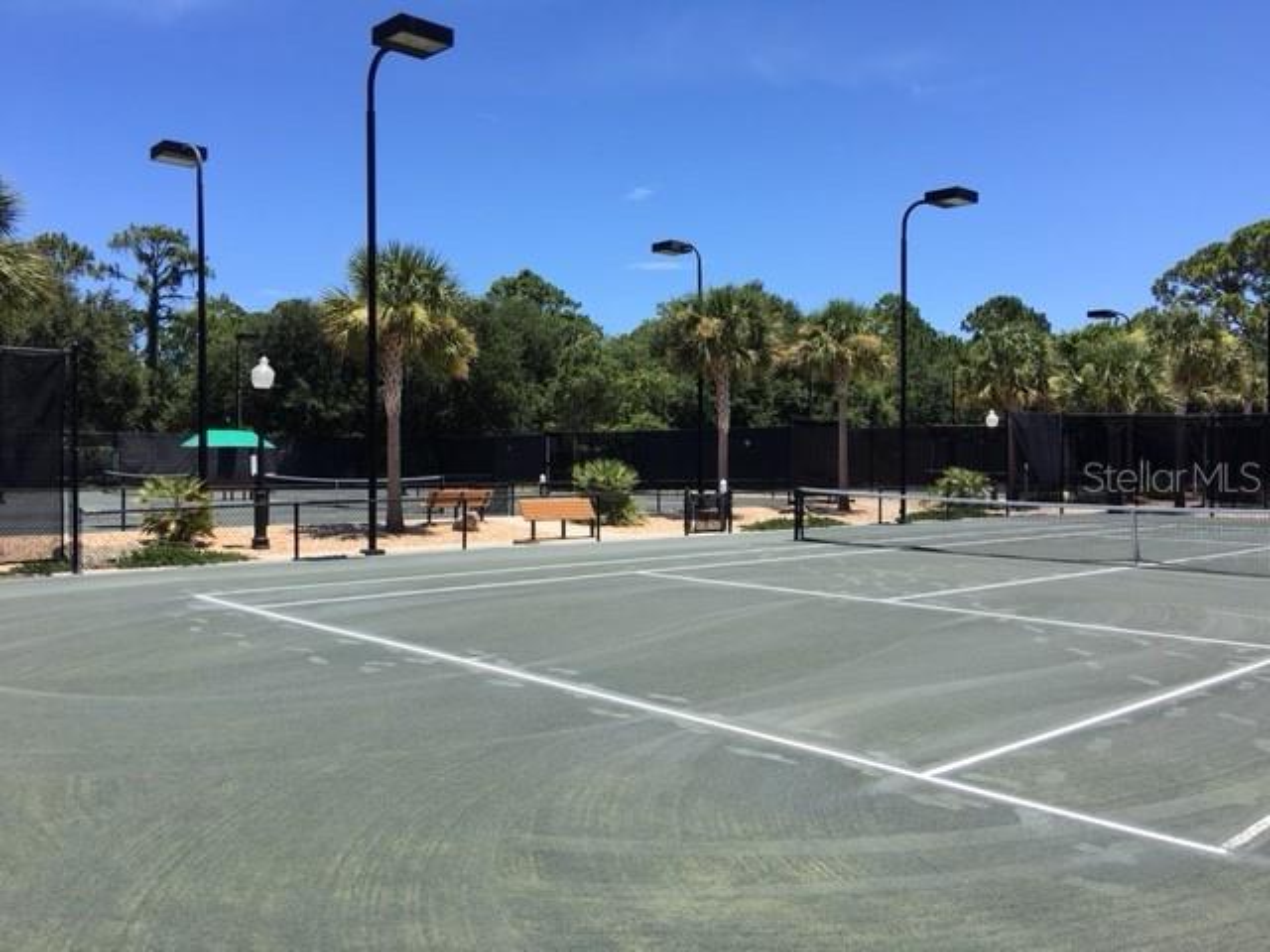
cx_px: 635
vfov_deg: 48.2
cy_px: 476
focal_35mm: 29
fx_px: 1064
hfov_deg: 61.7
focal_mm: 4.15
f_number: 2.2
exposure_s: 1/1148
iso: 25
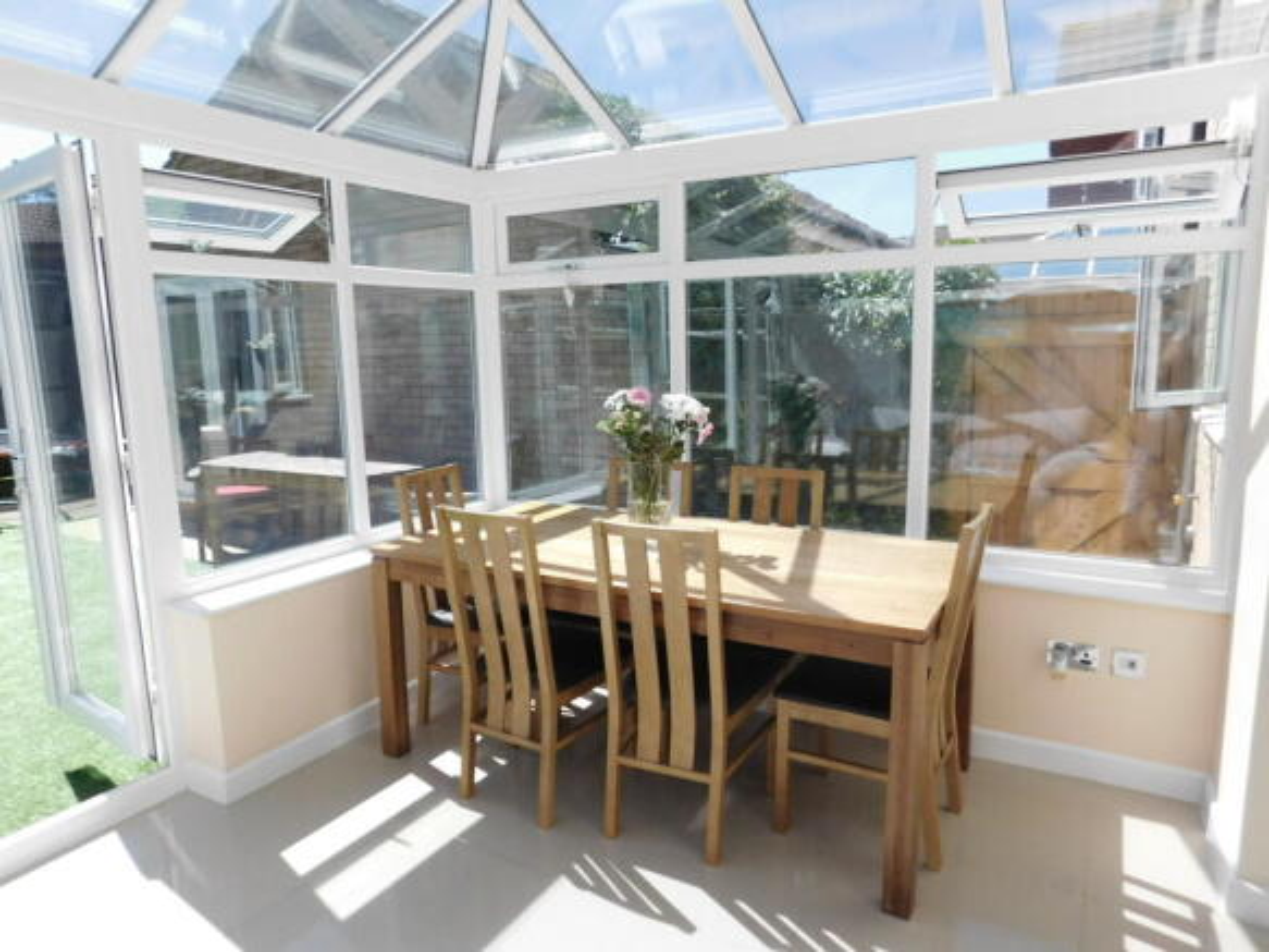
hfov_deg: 73.9
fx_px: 843
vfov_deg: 58.9
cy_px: 476
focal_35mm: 23
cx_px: 634
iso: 400
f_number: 6
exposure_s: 1/640
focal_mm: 4
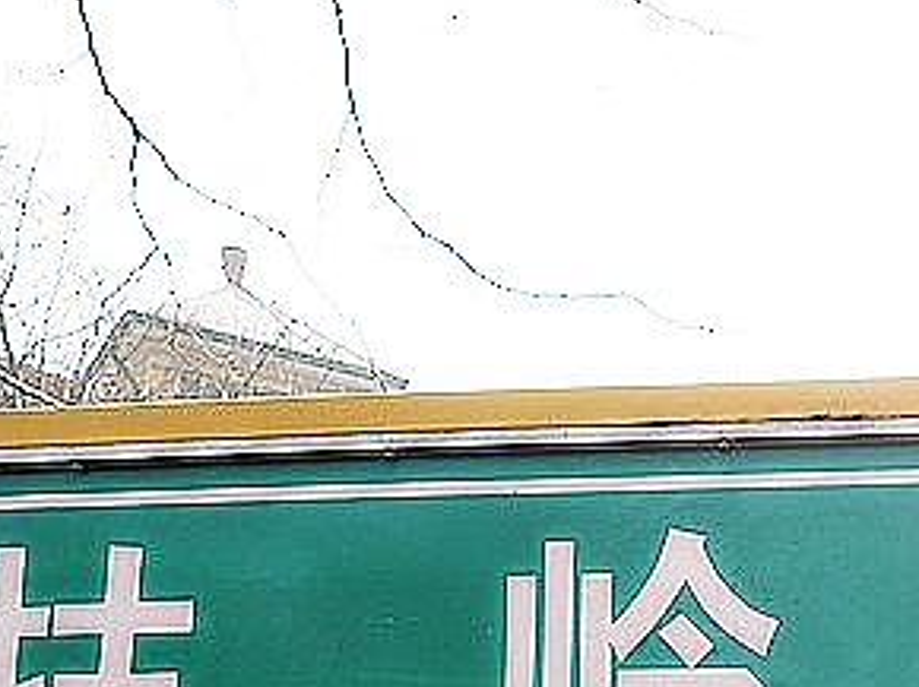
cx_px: 767
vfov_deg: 23.4
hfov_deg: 32.1
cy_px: 790
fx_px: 1539
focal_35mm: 58
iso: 100
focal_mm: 5.1
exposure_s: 1/640
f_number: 2
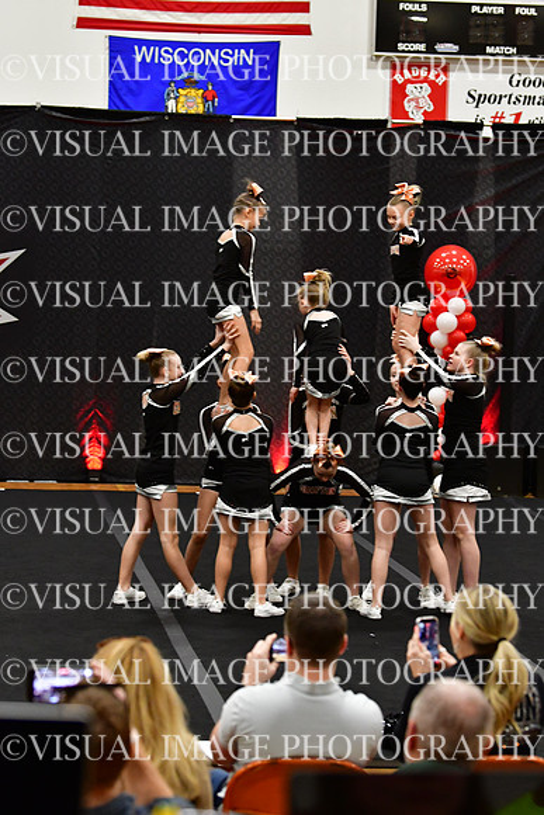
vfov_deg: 17.1
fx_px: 2718
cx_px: 272
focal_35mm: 120
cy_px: 408
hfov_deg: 11.4
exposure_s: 1/500
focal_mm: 80
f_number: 3.5
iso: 4000
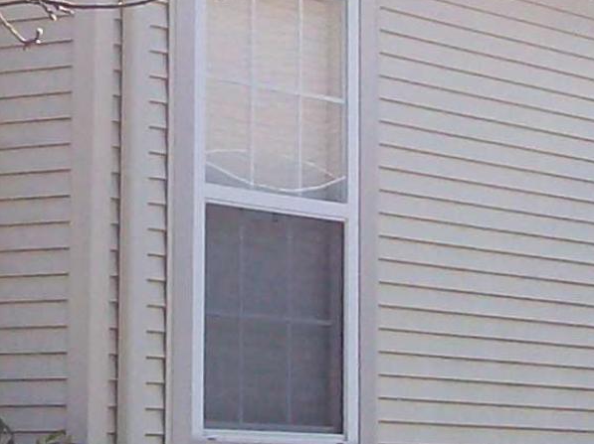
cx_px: 202
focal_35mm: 181
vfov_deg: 8.2
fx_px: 3104
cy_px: 89
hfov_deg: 10.9
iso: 80
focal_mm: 6
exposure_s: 1/829
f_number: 2.7
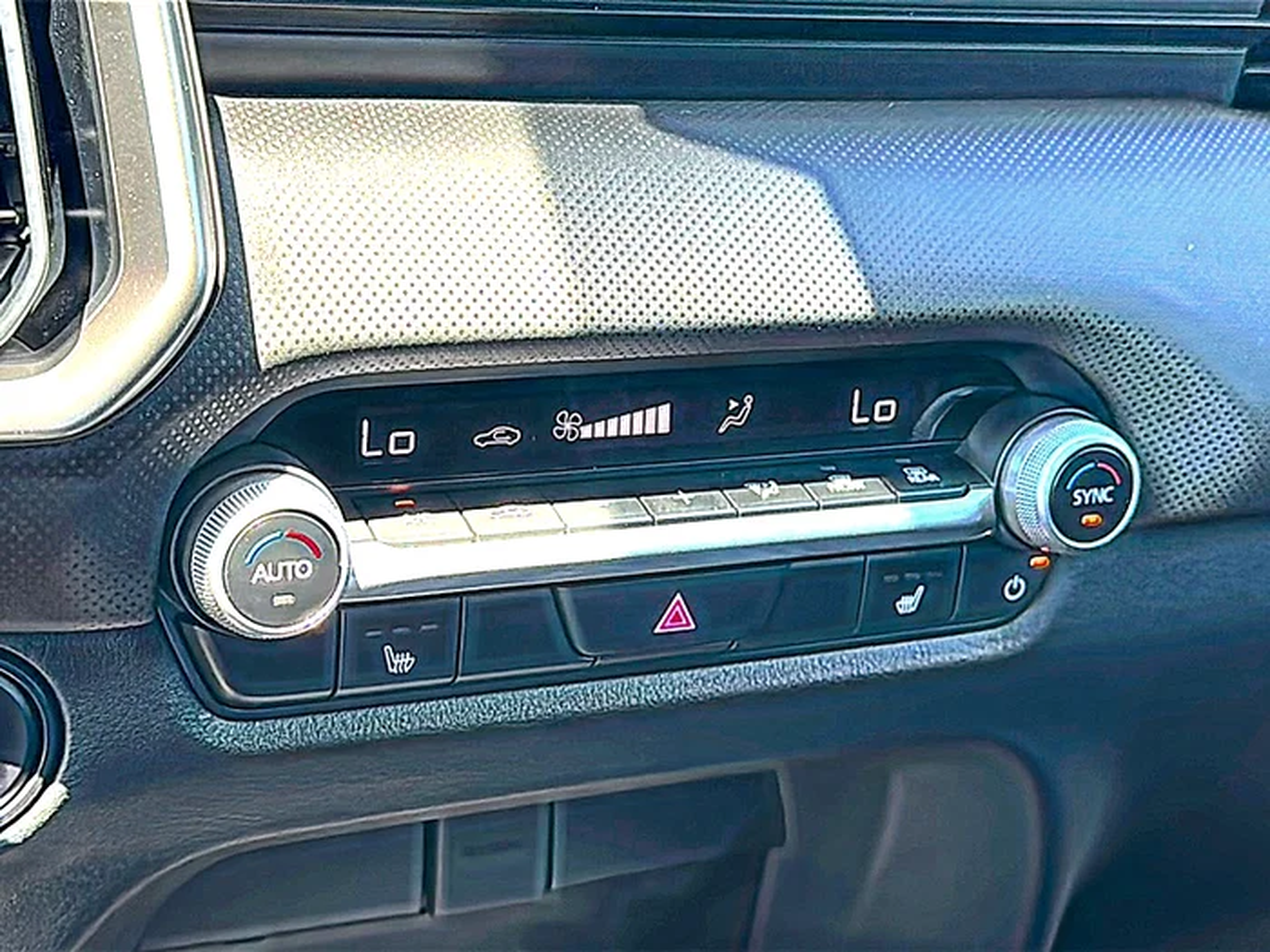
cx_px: 635
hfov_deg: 40.4
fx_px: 1724
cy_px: 476
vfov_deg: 30.9
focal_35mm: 47
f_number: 1.78
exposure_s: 1/187
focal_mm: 6.86
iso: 100
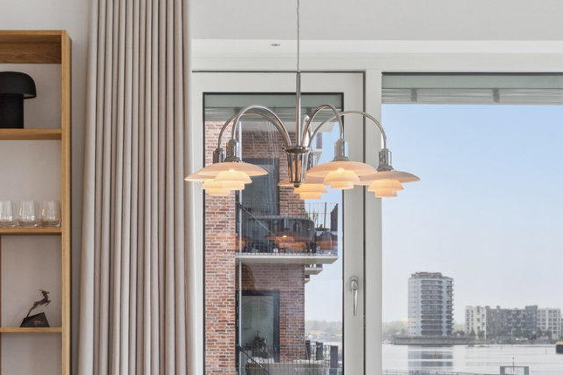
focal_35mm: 130
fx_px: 2037
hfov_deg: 15.7
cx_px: 260
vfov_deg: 10.4
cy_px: 388
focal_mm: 35
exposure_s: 1/80
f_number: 8
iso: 500
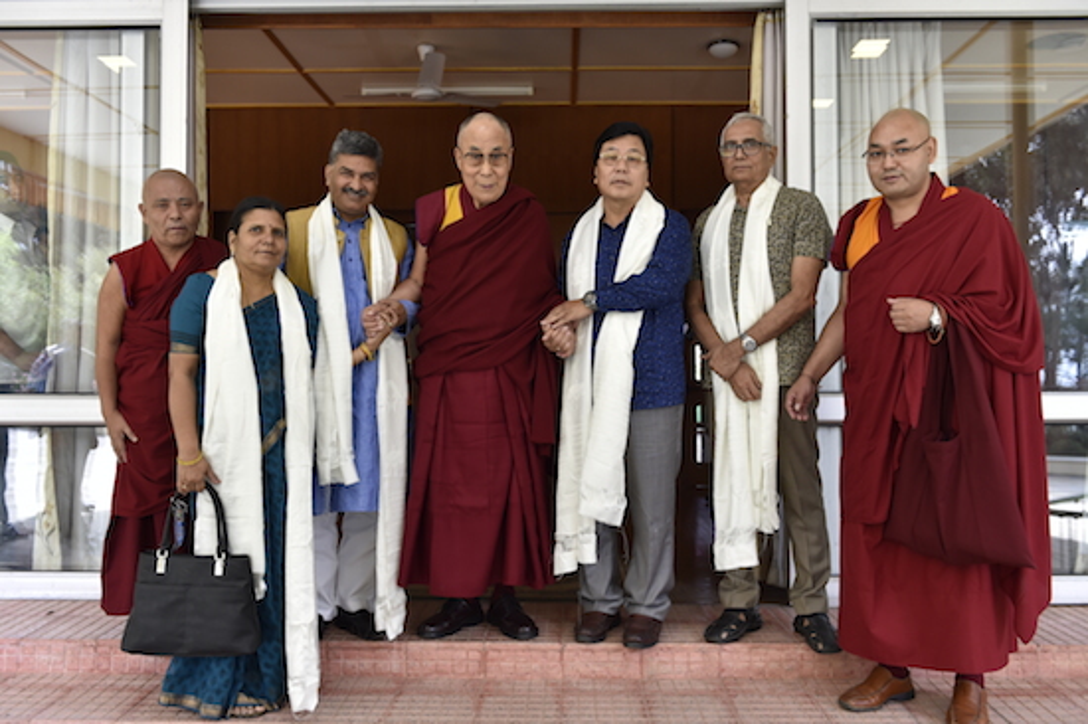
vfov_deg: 41.1
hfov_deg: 58.7
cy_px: 362
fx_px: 966
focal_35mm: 32
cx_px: 544
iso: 560
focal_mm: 32
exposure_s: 1/160
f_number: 4.5
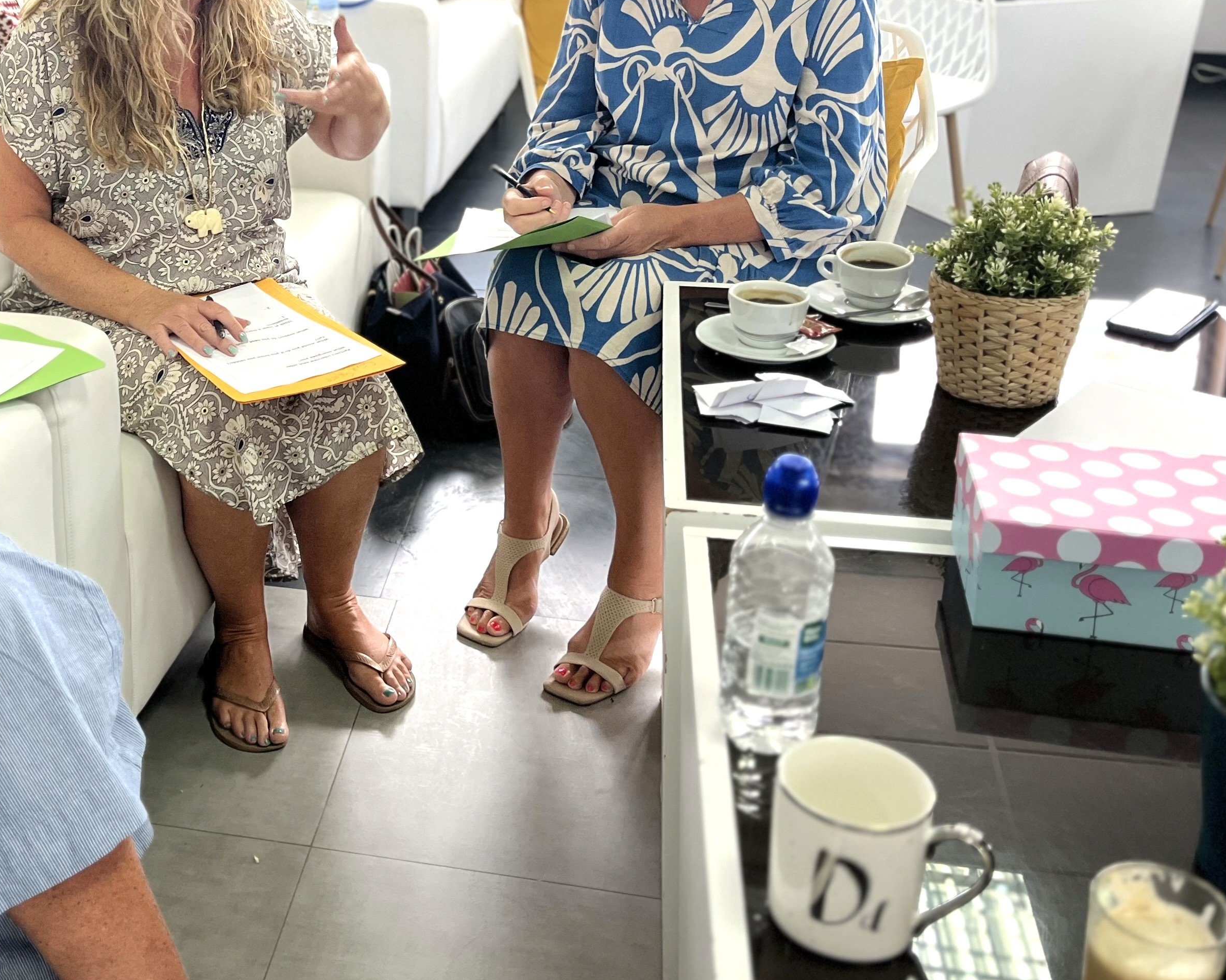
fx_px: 1560
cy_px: 256
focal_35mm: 43
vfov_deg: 34.2
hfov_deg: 41.7
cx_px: 315
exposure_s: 1/50
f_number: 1.6
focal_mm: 5.1
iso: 100
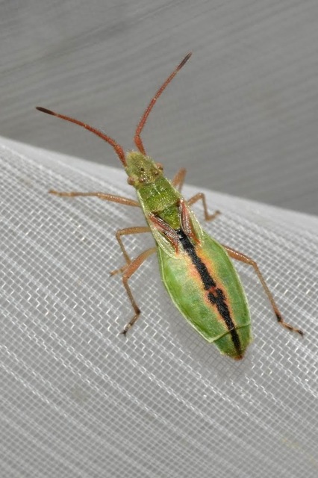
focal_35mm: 158
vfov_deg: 13.0
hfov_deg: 8.7
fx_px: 2089
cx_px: 159
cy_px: 239
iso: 100
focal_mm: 105
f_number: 29
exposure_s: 1/60
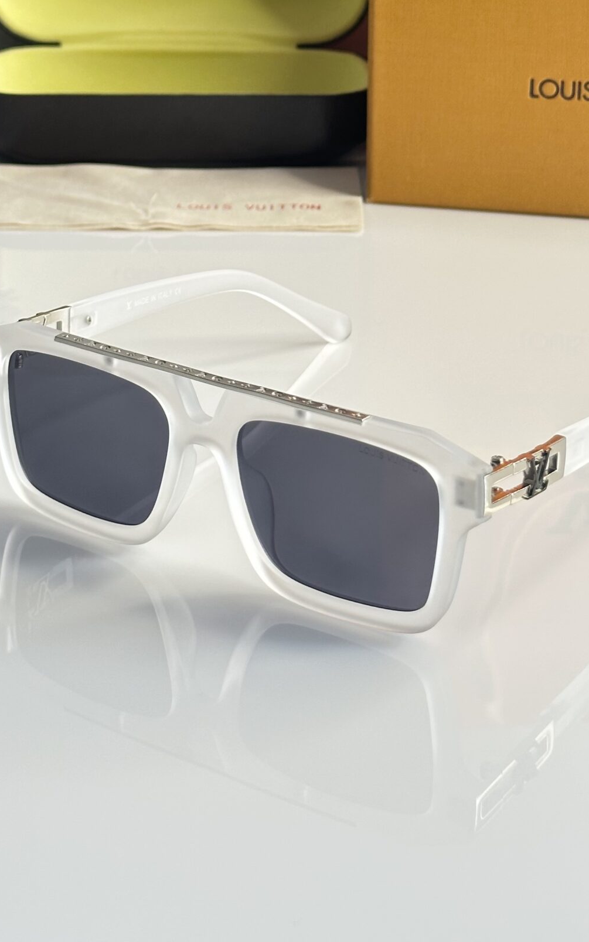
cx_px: 265
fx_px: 2080
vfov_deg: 25.1
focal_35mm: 81
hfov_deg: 16.1
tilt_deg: -17.4
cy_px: 206
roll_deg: +0.1
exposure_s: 1/50
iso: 100
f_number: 1.78
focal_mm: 6.86
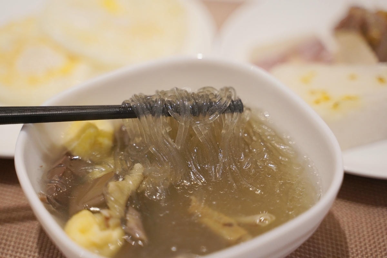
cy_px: 129
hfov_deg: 27.0
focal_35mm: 75
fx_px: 806
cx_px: 194
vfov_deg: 18.2
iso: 1600
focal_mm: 75
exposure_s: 1/80
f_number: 2.8
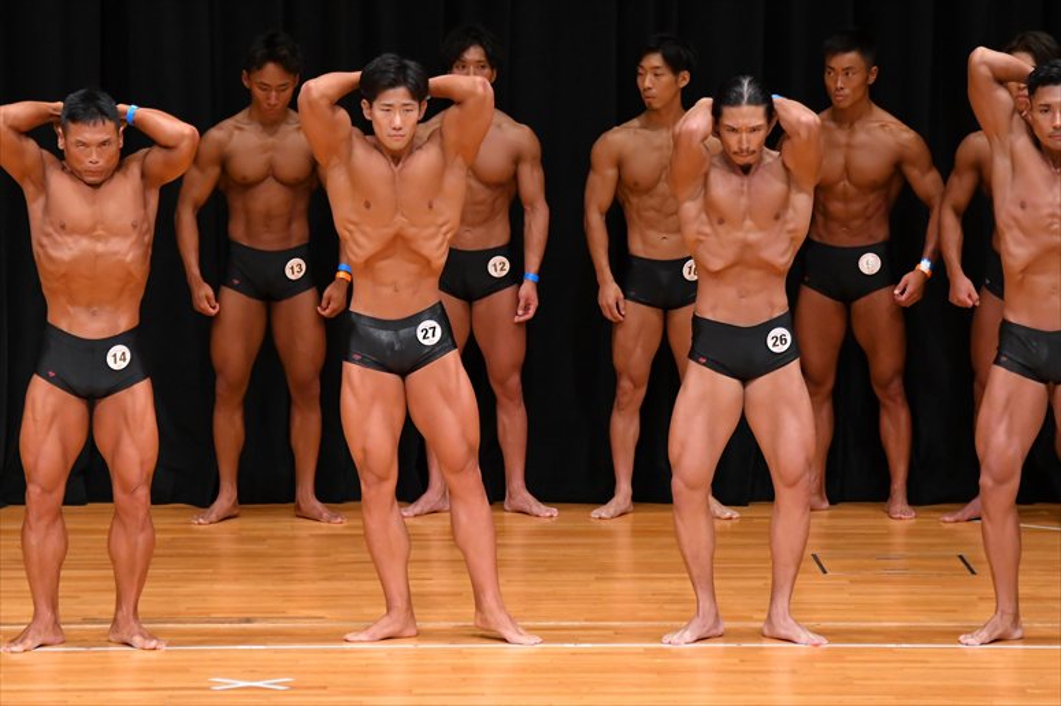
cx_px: 530
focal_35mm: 255
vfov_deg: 5.4
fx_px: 7512
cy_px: 353
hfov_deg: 8.1
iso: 4000
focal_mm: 170
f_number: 5.6
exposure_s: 1/400
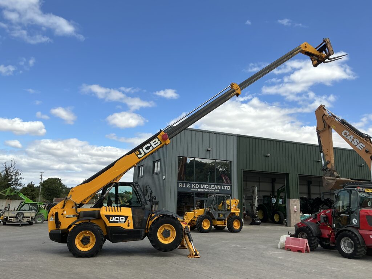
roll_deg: -2.3
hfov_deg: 63.4
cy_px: 140
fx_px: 301
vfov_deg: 49.7
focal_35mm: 28
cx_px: 186
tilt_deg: +11.0
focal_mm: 3
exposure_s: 1/2141
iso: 25
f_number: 1.8
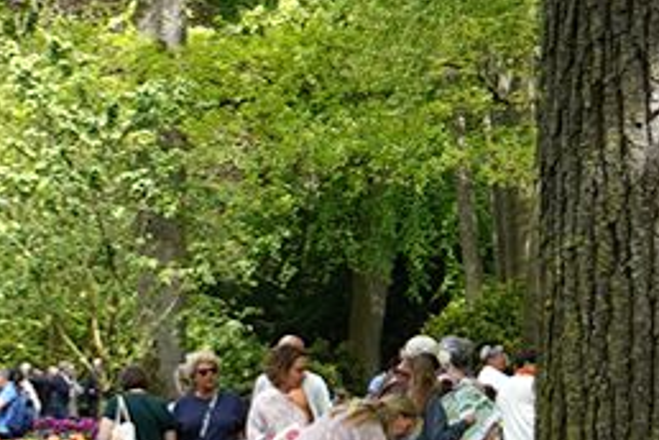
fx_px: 3405
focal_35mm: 186
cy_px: 652
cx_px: -373
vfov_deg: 7.3
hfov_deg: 10.6
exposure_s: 1/100
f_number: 5
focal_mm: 24
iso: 100
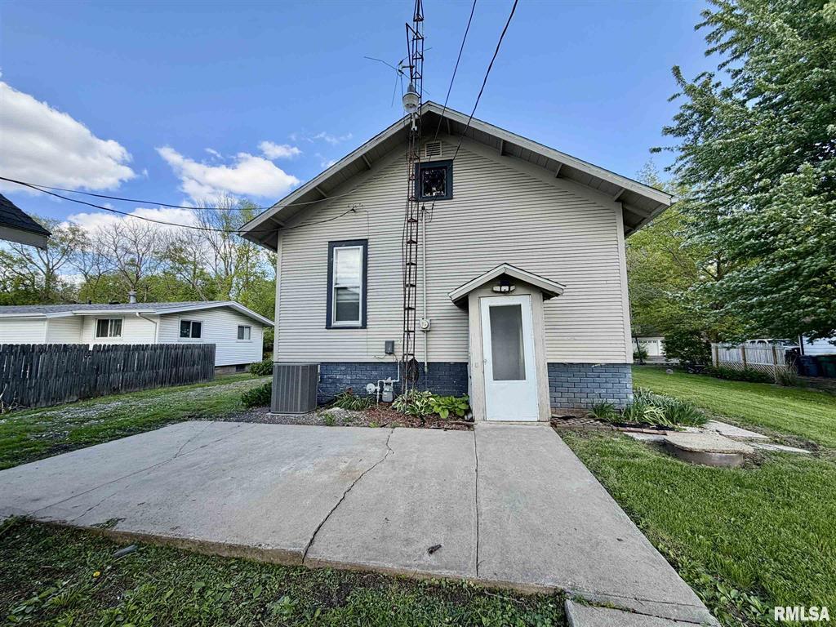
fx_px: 338
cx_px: 418
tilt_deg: +6.5
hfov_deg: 102.1
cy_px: 314
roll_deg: +0.0
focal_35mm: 14
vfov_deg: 85.7
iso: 50
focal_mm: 2.22
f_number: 2.2
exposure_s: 1/502
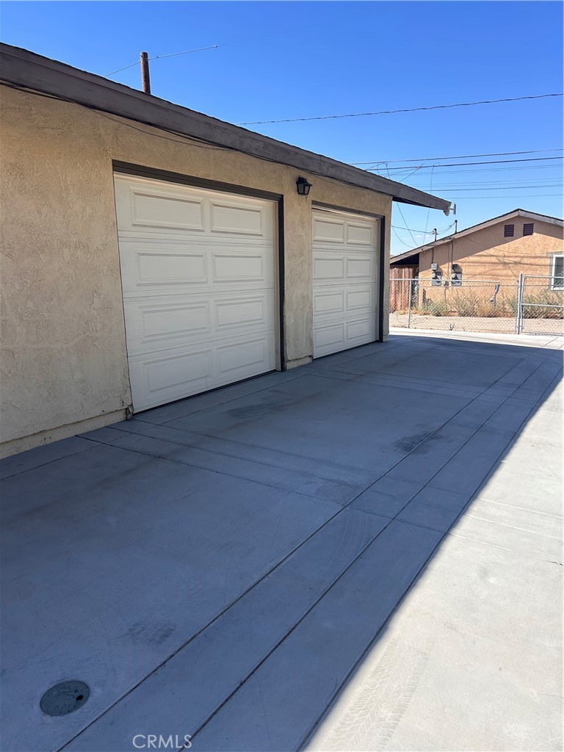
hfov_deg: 53.1
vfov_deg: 67.3
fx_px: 565
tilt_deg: -9.4
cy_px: 376
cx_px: 282
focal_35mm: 26
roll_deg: +1.0
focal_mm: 5.7
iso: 50
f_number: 1.5
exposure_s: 1/2915
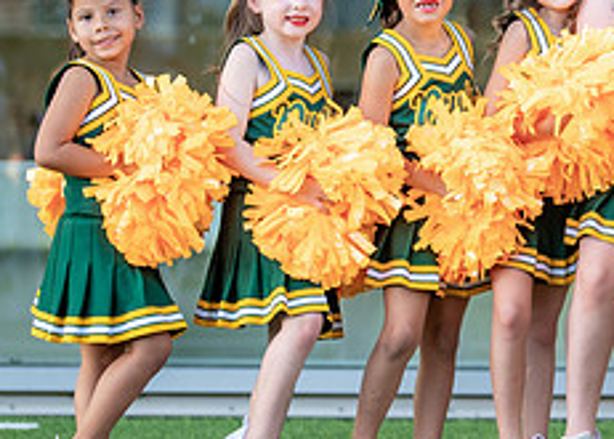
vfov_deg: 7.4
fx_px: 3383
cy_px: 237
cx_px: 777
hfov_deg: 10.2
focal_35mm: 194
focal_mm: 50
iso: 125
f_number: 1.2
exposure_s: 1/500
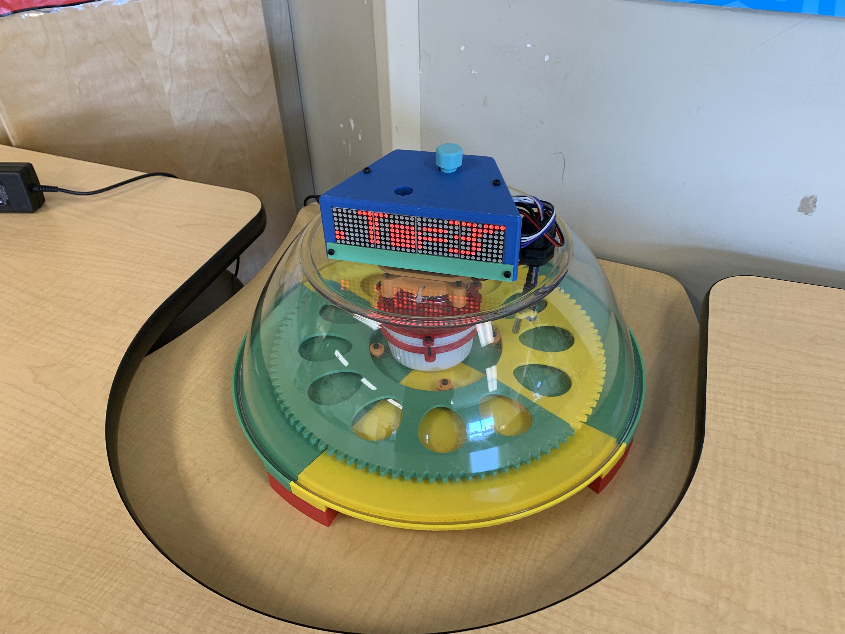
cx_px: 422
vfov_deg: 53.1
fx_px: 635
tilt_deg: -39.3
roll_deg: +1.3
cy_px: 317
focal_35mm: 26
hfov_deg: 67.3
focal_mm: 4.25
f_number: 1.8
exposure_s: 1/61
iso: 100
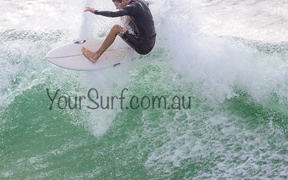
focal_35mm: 1373
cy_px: 65
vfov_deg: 1.0
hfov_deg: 1.5
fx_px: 10777
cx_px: 100
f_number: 11
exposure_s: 1/2000
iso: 1250
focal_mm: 800
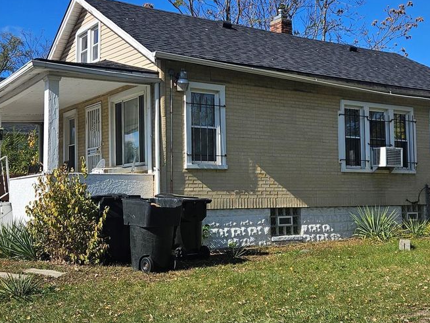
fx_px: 596
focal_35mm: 48
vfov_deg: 30.3
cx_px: 212
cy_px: 168
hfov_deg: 39.6
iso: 25
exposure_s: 1/2099
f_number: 1.8
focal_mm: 5.4
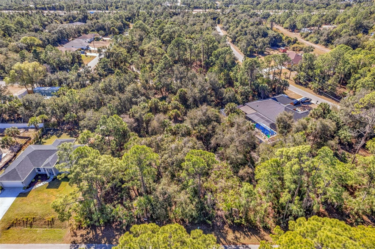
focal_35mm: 22
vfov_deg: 57.2
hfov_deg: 78.6
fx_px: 229
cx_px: 188
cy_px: 124
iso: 110
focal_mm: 8.38
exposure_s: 1/500
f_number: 2.8
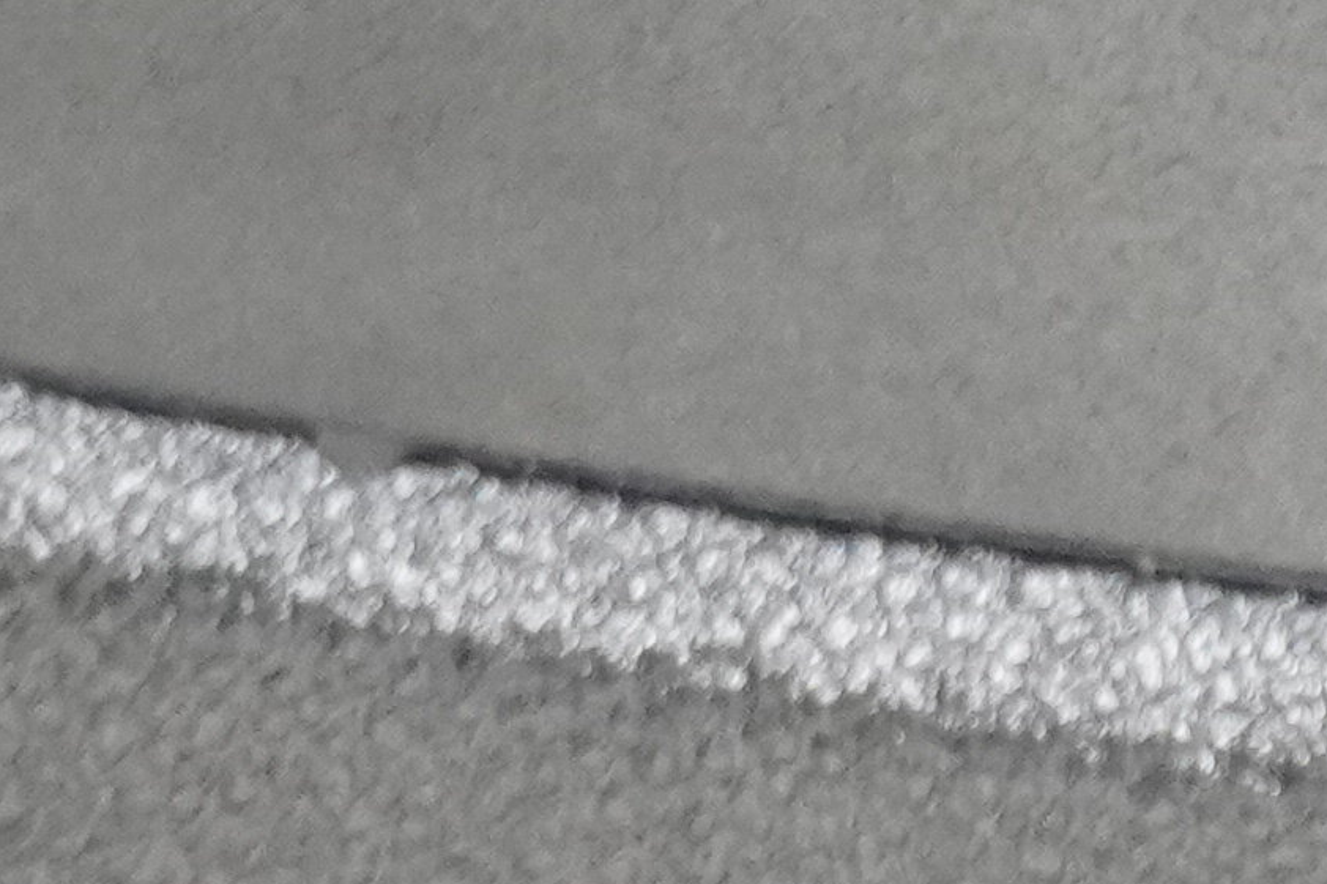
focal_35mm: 442
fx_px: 16288
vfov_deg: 3.1
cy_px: -448
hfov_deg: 4.6
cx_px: 2621
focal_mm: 48
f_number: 5.6
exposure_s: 1/80
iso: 5000
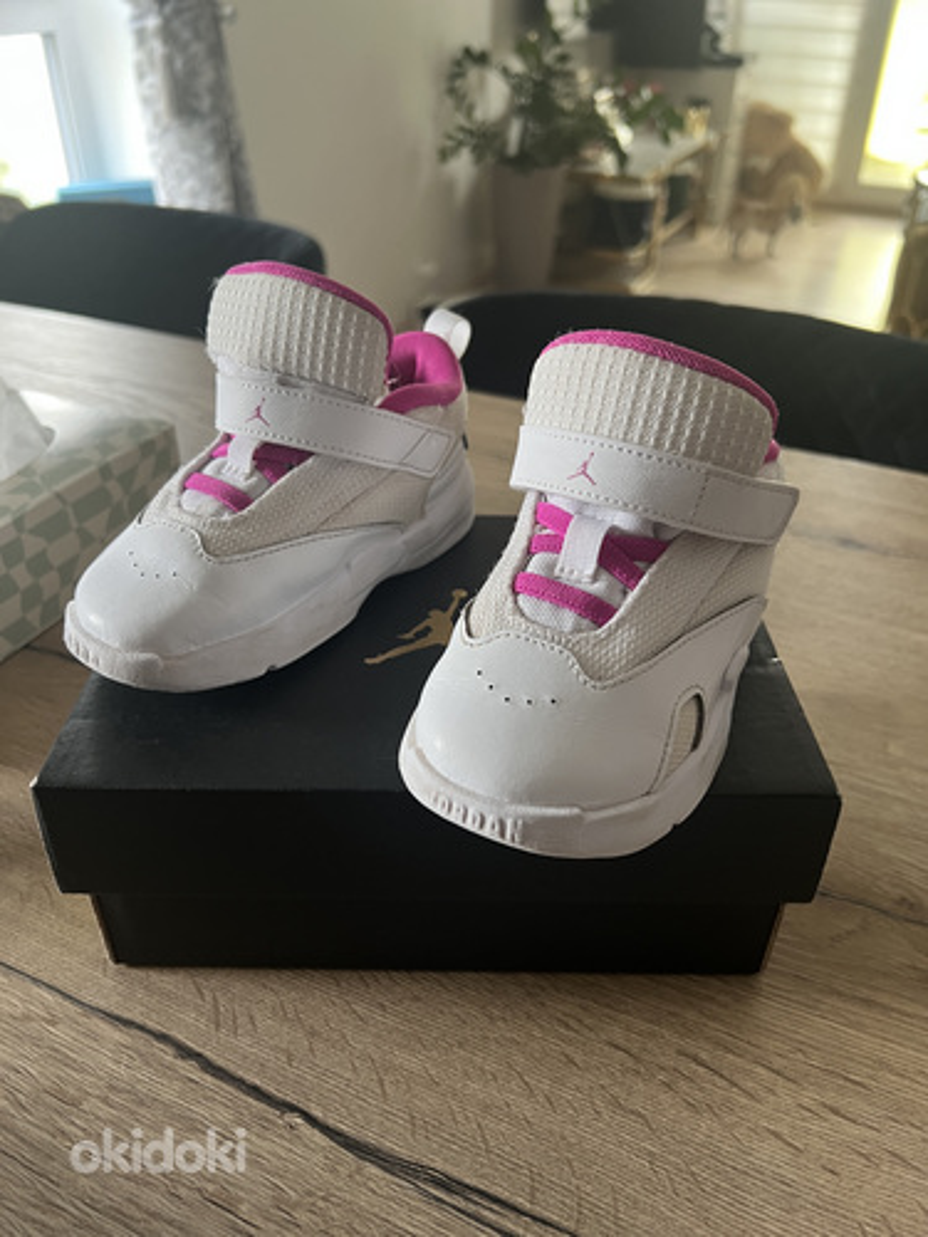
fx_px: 929
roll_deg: -1.3
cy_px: 618
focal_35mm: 26
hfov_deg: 53.1
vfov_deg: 67.3
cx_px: 464
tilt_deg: -33.7
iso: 125
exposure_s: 1/60
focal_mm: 5.7
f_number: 1.5
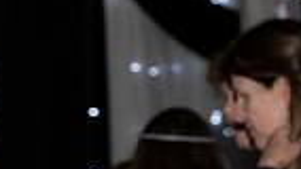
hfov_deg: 6.6
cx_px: -265
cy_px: 280
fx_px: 2531
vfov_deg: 3.8
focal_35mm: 317
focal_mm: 74
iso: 1000
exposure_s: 1/100
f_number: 5.6
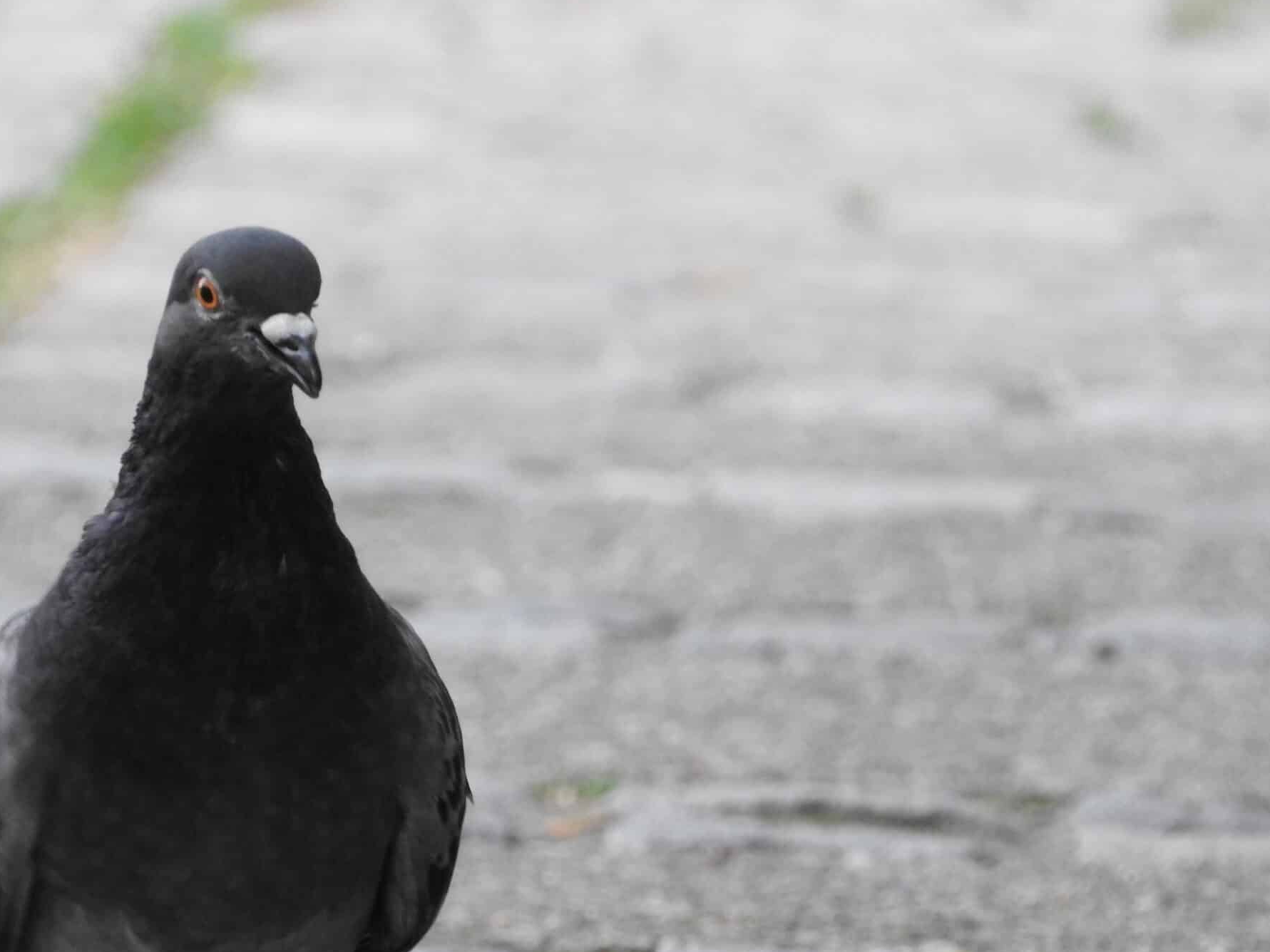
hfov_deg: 1.7
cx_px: 567
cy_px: 642
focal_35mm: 1150
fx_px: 42194
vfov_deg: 1.3
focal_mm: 143.3
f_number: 5.6
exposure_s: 1/125
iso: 400
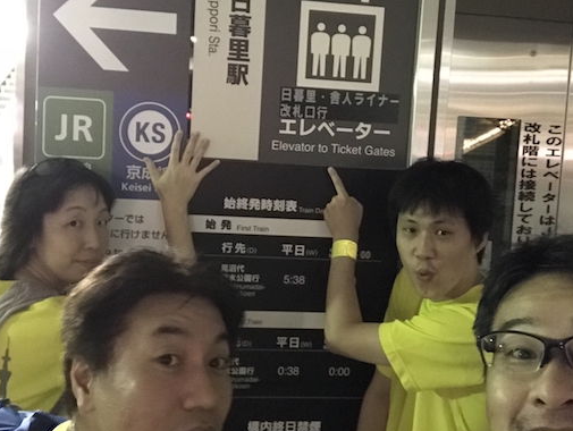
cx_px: 309
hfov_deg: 48.9
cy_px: 191
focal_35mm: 38
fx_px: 630
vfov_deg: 37.7
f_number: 2.2
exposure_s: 1/17
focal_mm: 2.87
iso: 1250
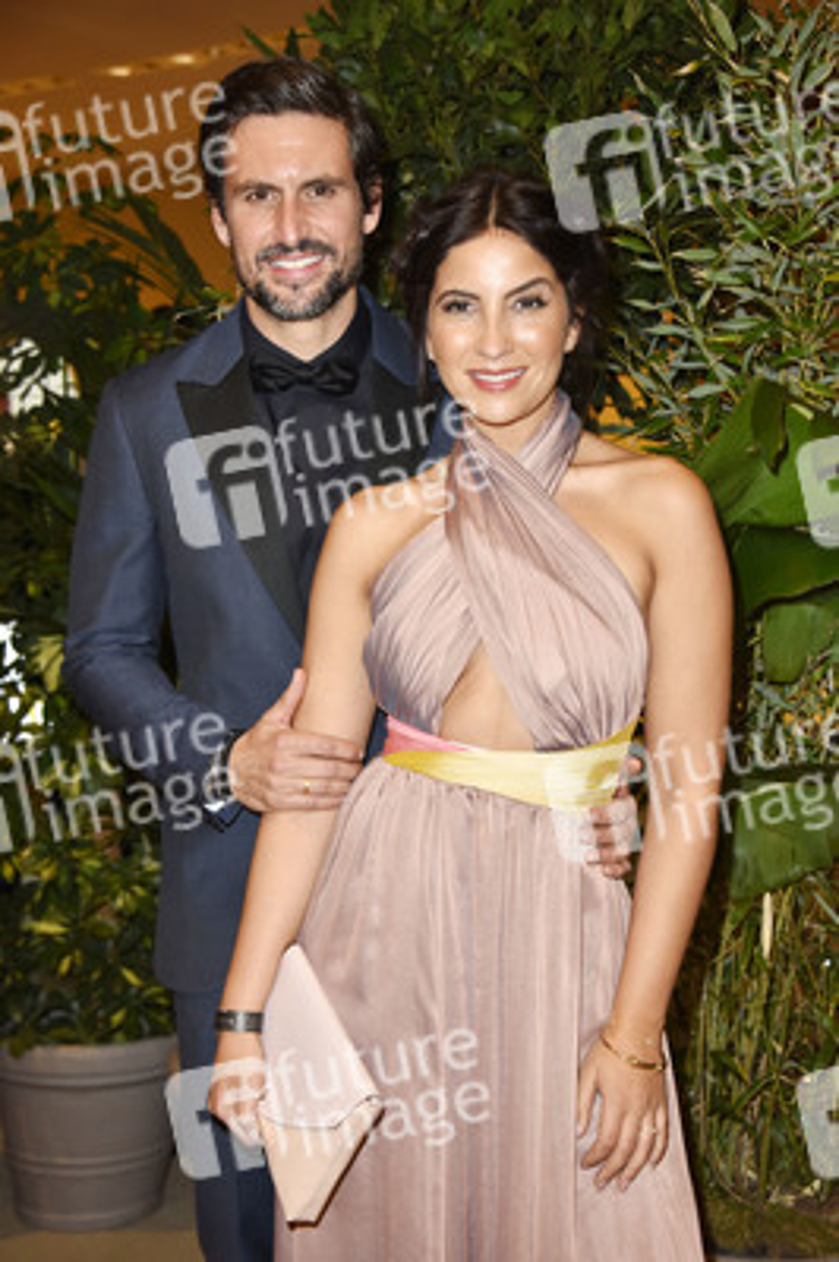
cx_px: 420
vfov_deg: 32.4
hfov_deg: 21.9
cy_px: 631
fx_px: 2171
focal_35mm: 62
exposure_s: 1/80
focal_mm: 62
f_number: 5.6
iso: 800
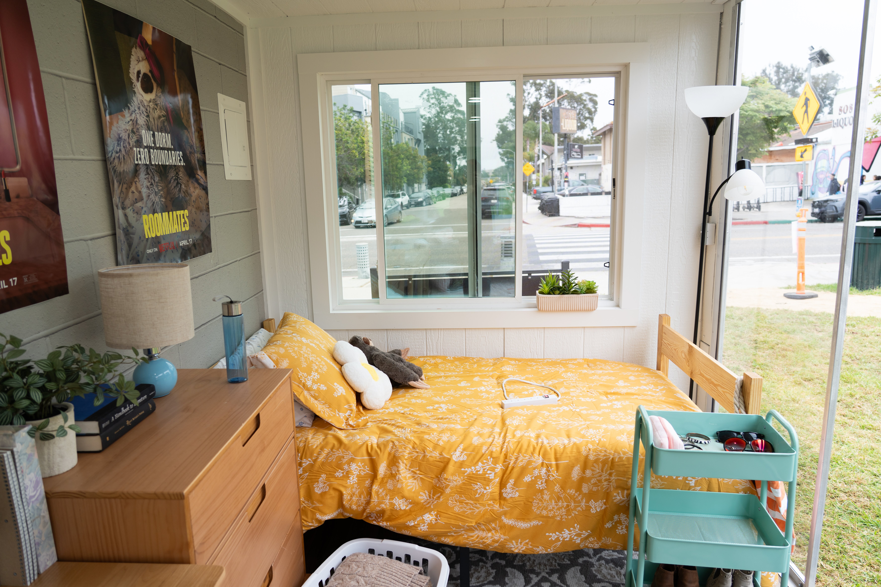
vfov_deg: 53.1
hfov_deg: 73.7
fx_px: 587
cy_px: 294
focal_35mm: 24
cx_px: 440
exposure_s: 1/160
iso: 100
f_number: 4
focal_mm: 24
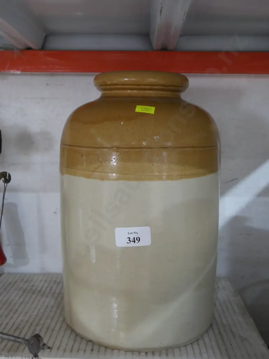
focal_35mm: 38
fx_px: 394
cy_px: 180
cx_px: 134
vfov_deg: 49.0
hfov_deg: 37.7
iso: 3200
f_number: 4.1
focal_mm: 19
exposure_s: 1/60
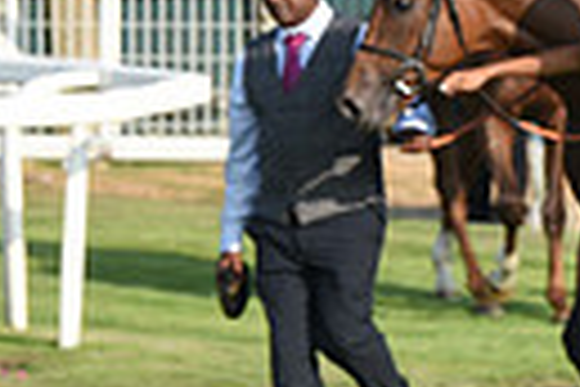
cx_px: 1263
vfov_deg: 2.0
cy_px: 196
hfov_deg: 3.0
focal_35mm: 673
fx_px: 10842
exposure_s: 1/1600
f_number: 6.3
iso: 640
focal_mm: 150
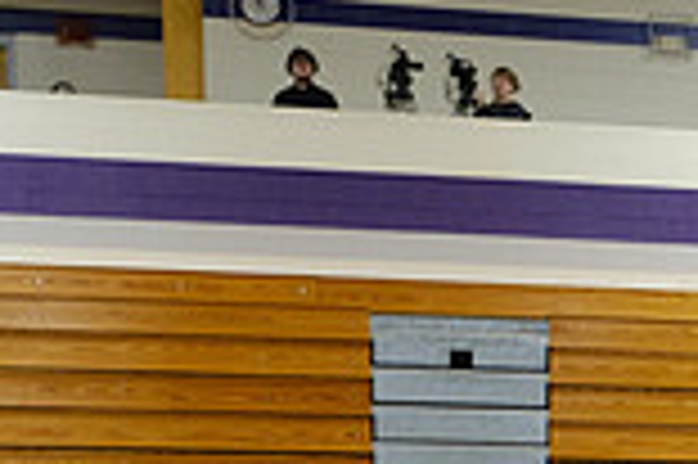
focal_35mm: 120
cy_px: 827
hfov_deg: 16.3
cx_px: 856
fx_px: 2324
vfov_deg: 10.7
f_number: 2.8
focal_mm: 21.3
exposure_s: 1/125
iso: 1600
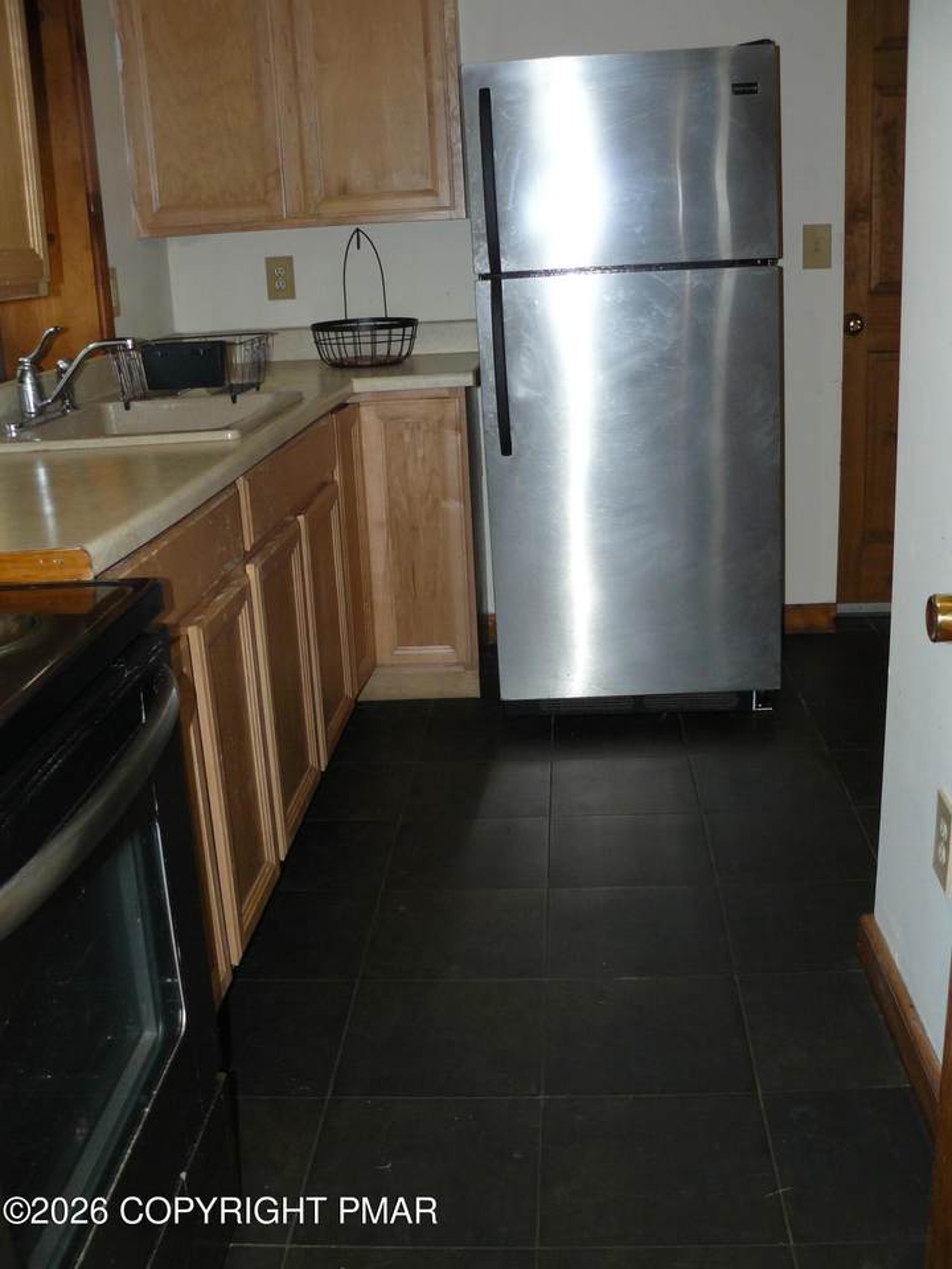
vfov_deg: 51.4
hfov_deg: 39.7
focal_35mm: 36
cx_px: 476
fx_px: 1320
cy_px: 634
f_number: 2.8
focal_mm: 6
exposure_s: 1/30
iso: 100
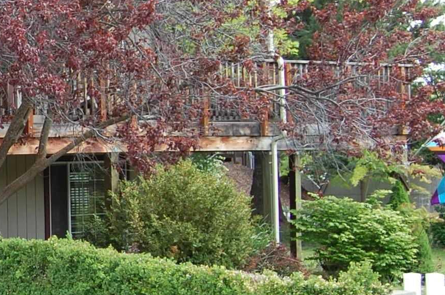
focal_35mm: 120
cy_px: 163
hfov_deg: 15.8
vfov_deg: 11.4
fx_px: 1478
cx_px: -219
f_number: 5.6
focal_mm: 23
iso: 200
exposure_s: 1/125
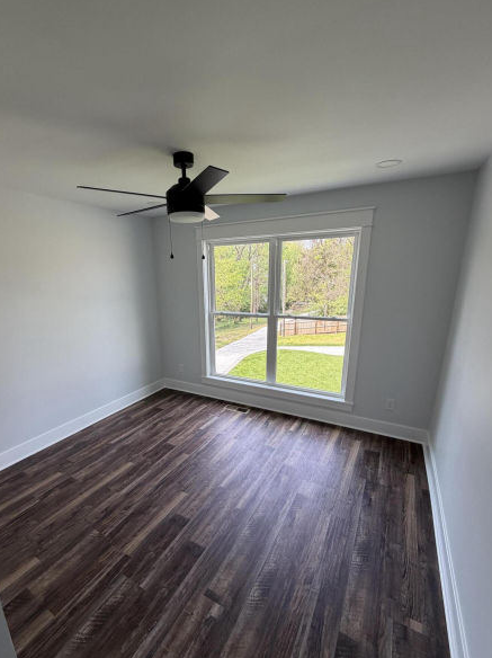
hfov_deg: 77.8
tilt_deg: -15.1
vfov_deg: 94.3
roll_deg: +1.9
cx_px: 222
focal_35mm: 16
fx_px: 304
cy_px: 360
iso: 80
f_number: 2.2
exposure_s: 1/121
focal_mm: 2.22
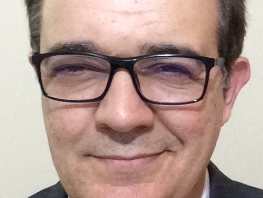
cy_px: 102
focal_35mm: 79
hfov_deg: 24.6
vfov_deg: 18.7
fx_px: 601
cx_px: 165
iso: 400
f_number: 2.4
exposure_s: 1/17
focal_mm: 2.15
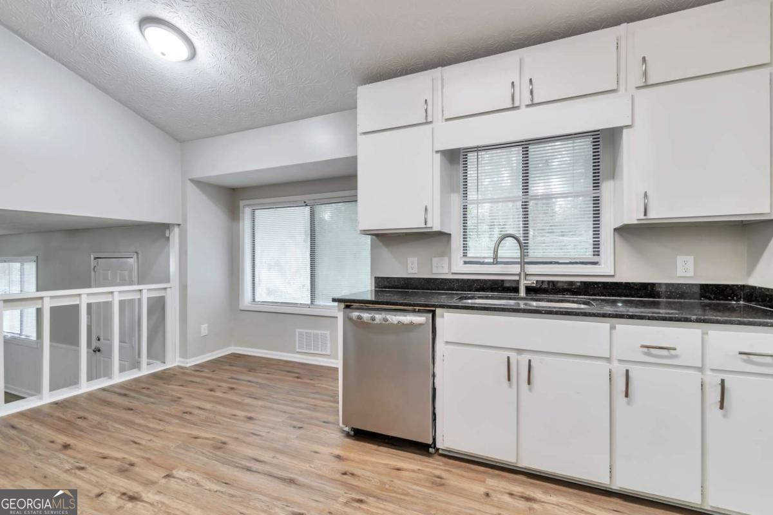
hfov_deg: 100.4
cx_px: 386
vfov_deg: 77.3
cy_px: 258
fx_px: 322
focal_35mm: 15
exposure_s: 1/3
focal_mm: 10
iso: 100
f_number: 6.3
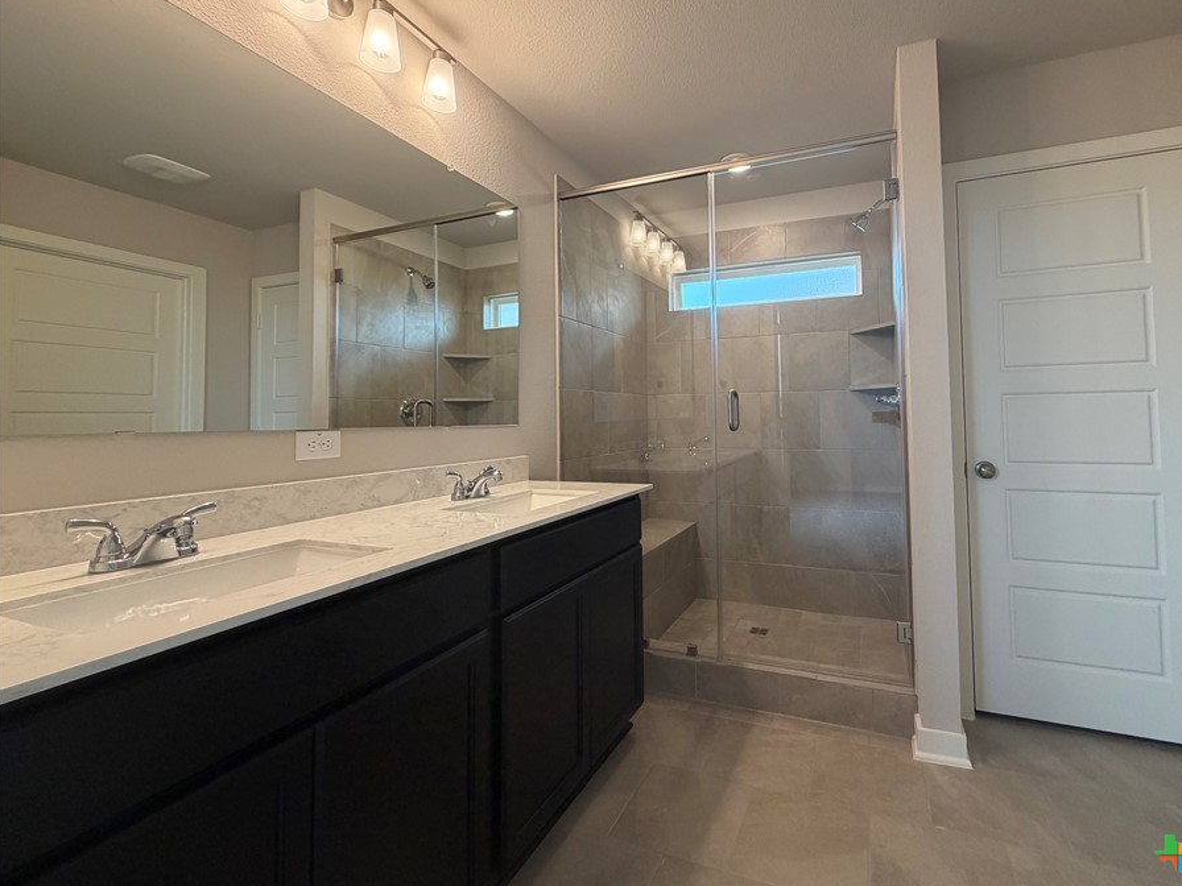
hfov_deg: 93.9
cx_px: 671
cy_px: 393
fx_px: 546
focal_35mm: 16
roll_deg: +0.8
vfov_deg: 77.8
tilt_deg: +2.9
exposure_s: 1/120
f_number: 2.2
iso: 250
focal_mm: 2.22
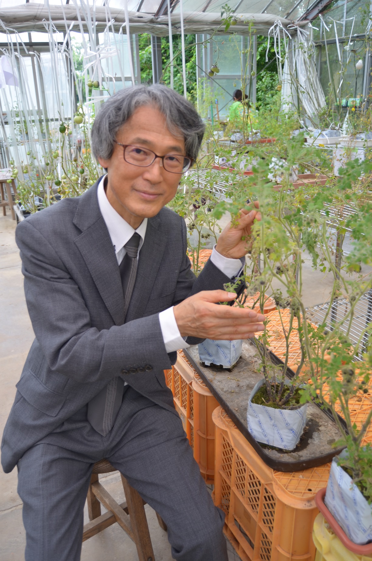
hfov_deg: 45.5
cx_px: 186
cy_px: 280
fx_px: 444
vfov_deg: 64.7
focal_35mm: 28
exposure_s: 1/60
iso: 100
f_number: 3.5
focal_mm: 19
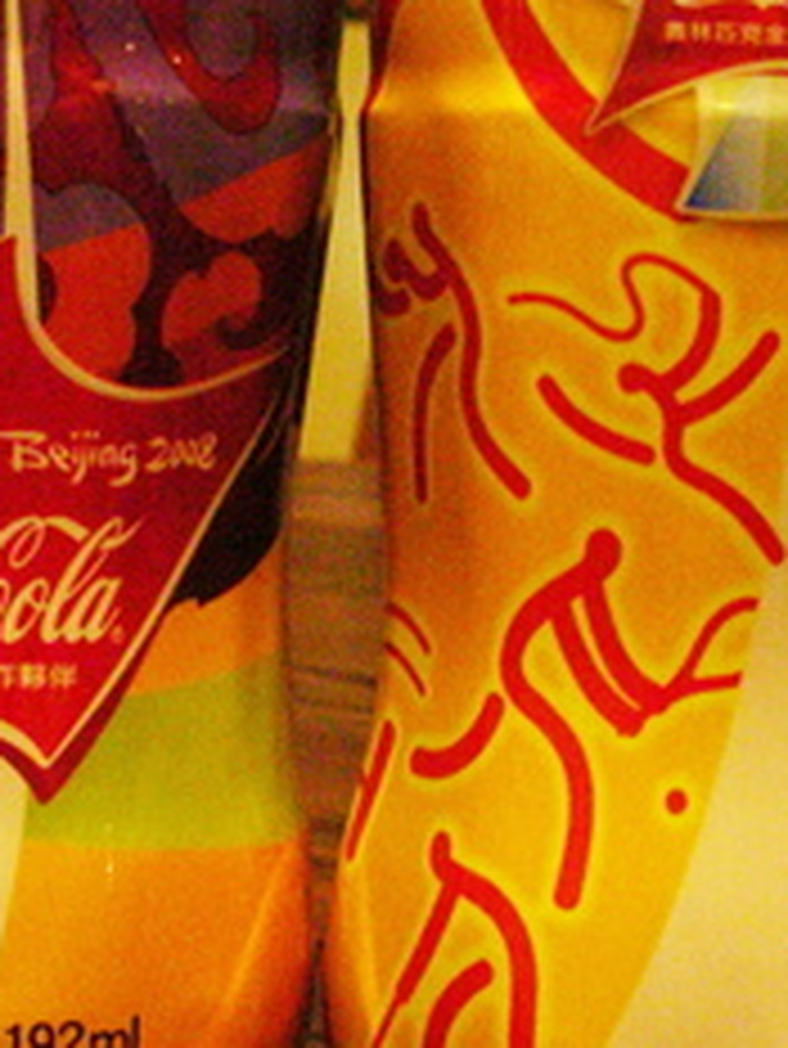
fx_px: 2729
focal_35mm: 90
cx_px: 423
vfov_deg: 21.3
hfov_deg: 16.4
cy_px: 108
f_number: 3
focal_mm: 5.8
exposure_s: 1/16
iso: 400
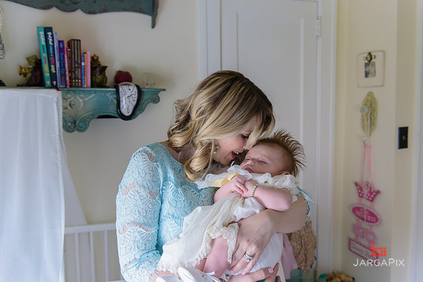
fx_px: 411
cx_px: 212
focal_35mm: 35
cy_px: 141
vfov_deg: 37.9
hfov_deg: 54.4
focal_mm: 35
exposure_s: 1/160
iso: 1600
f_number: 3.2
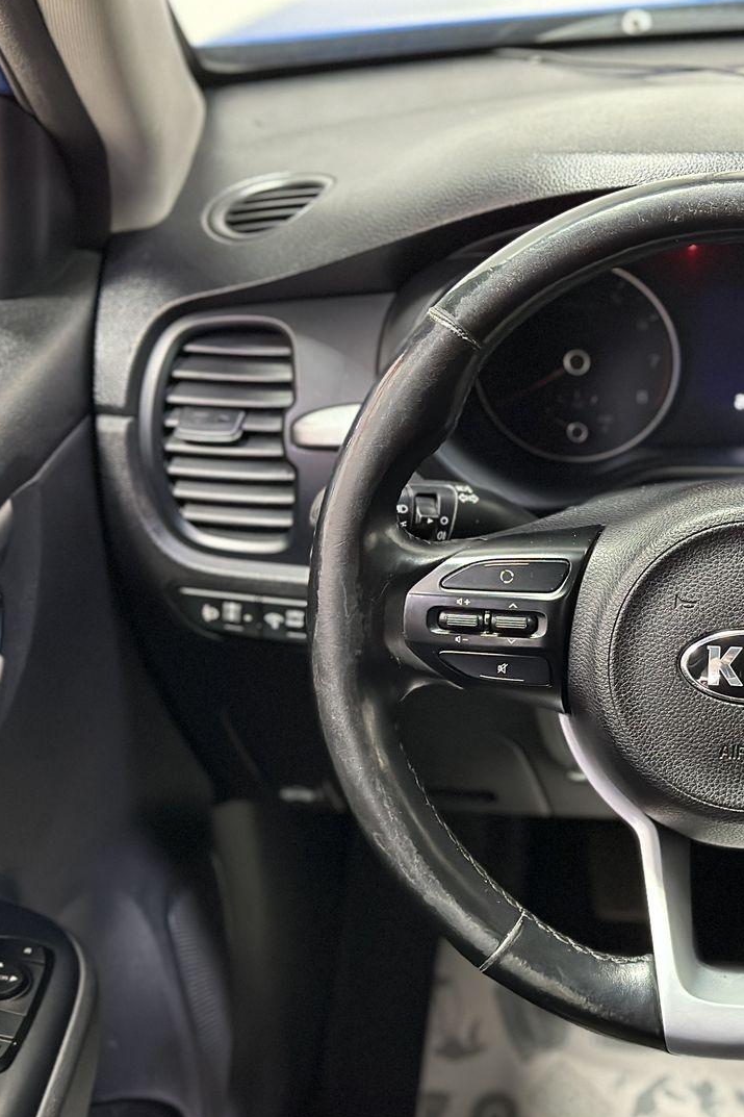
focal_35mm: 67
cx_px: 746
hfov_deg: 19.7
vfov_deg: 30.1
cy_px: 559
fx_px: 2078
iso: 640
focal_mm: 6.86
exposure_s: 1/33
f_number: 1.78
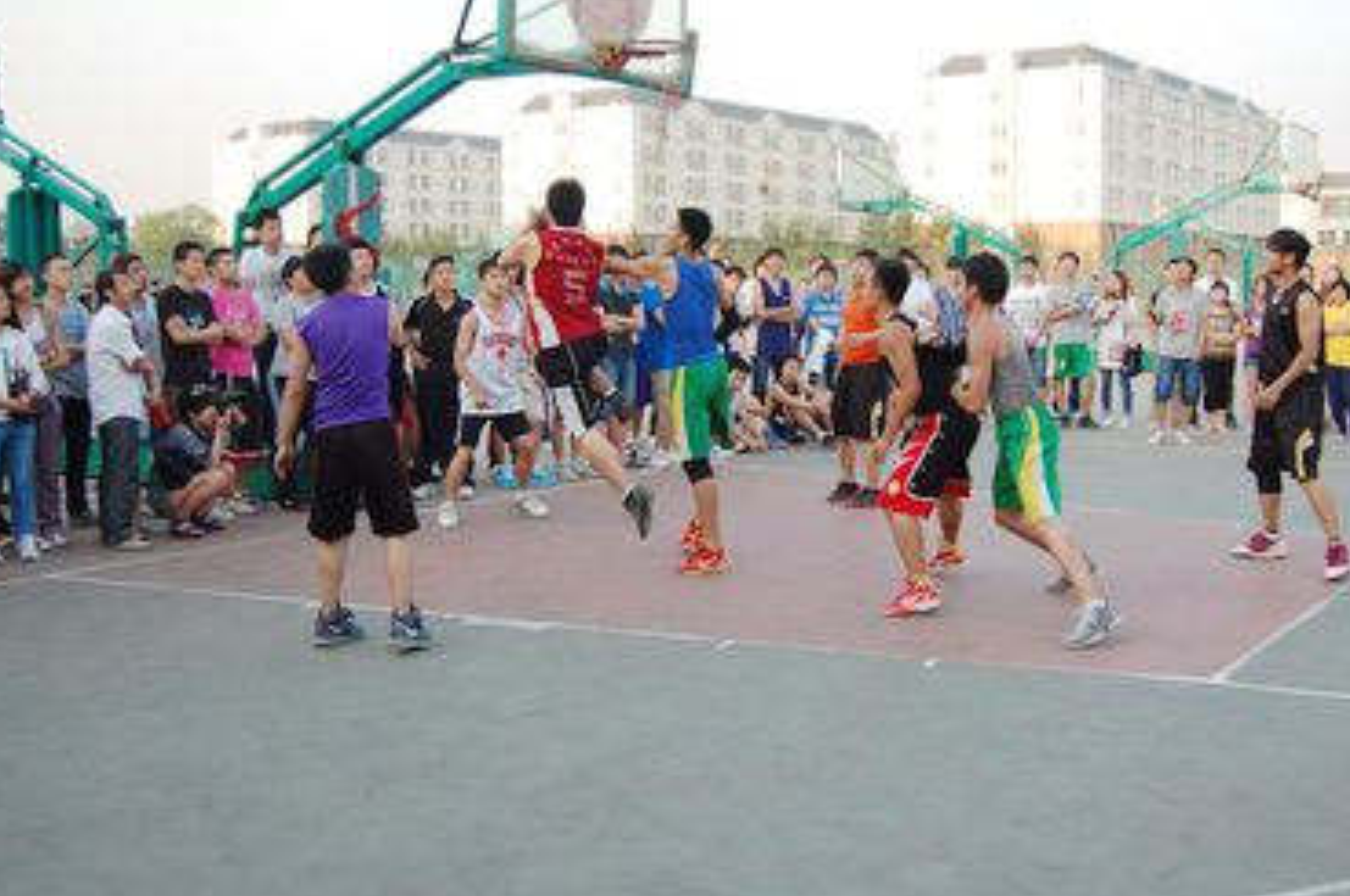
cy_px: 411
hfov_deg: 47.4
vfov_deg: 32.5
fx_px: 1535
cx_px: 746
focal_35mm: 41
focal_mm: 24
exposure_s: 1/500
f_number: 4
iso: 500
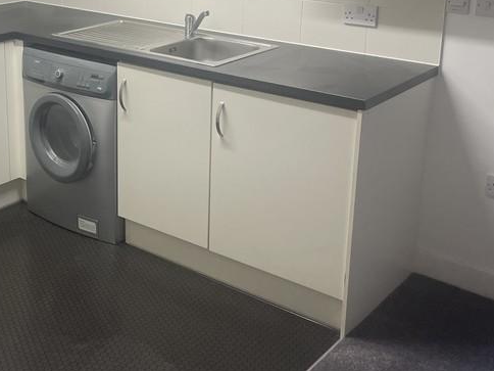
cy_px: 99
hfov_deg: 34.3
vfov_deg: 26.3
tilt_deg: -15.4
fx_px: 785
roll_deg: +0.2
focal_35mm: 55
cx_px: 134
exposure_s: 1/100
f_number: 1.6
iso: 80
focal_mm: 4.2
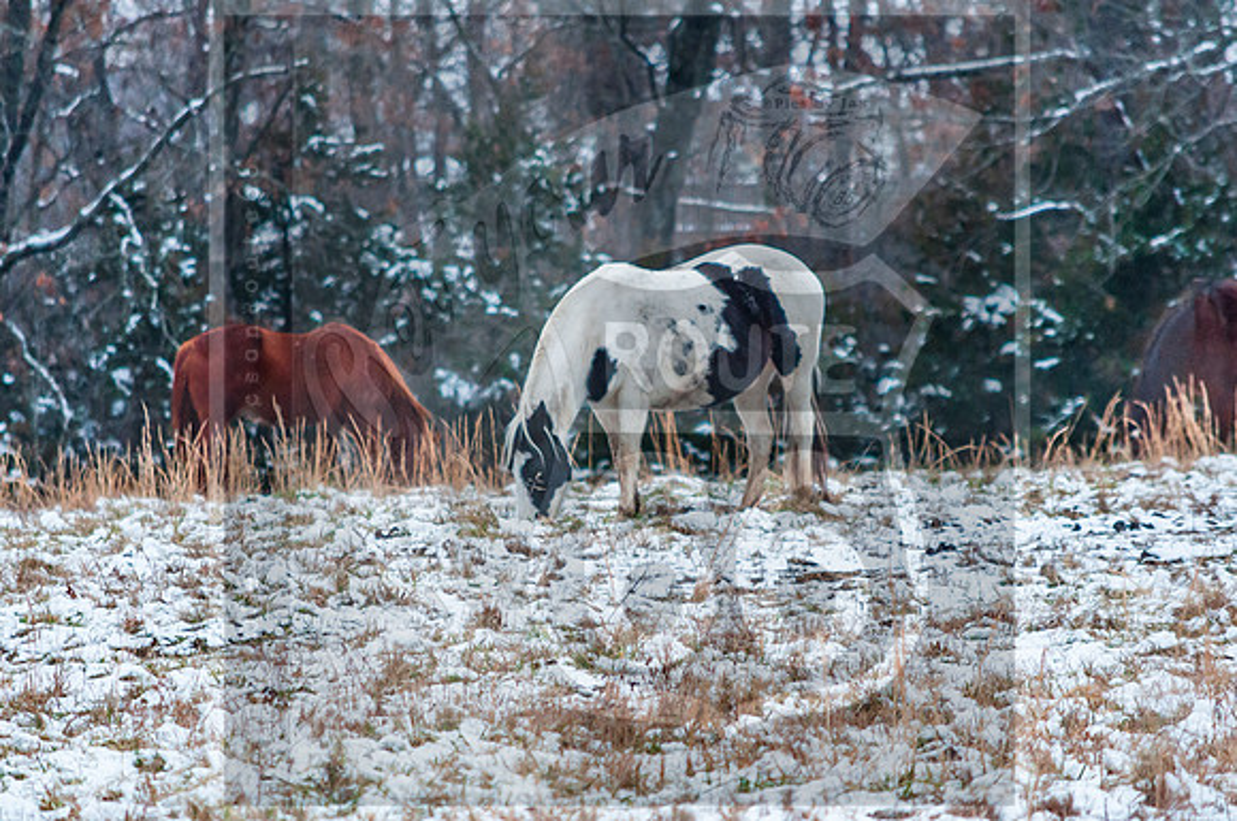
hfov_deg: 4.6
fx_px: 15441
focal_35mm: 450
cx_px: 618
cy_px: 410
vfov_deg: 3.0
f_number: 5.6
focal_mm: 300
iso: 1600
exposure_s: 1/15
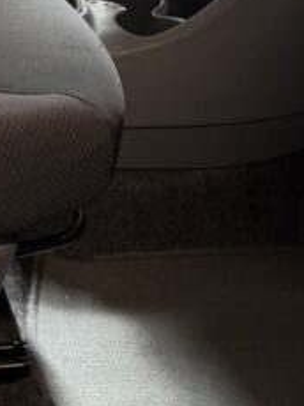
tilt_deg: -10.0
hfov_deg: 13.4
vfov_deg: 16.9
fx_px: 1255
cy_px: -182
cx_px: -76
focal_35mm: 107
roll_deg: -3.5
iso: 200
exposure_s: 1/105
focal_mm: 6.76
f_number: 1.78
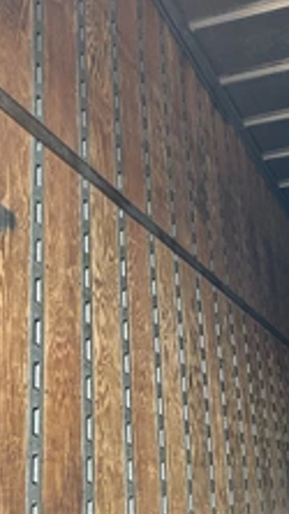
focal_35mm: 57
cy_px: 178
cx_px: 132
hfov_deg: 21.1
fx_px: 776
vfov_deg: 36.3
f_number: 1.8
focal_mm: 3
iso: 50
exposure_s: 1/122
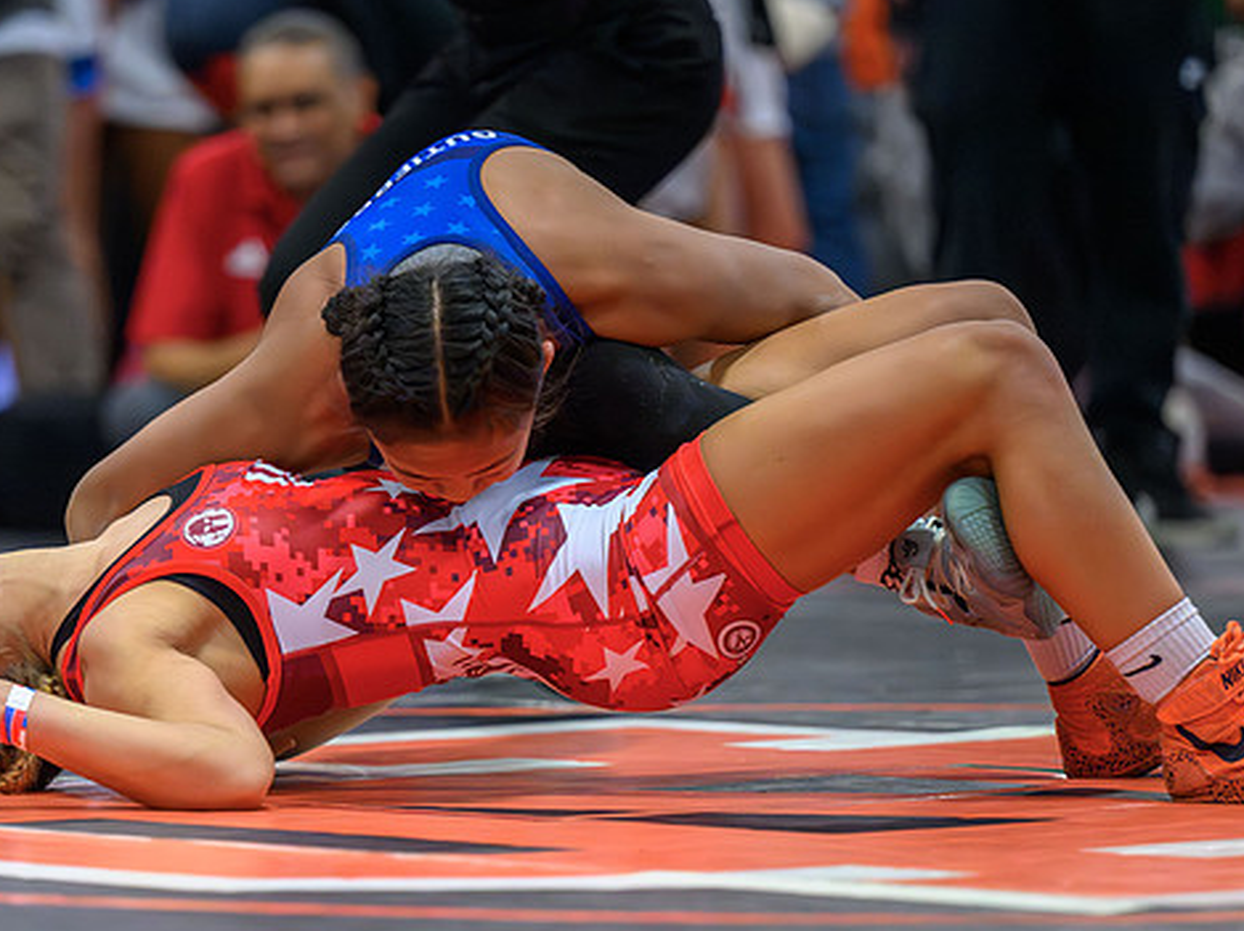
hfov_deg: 7.2
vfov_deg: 5.4
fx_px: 9947
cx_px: 425
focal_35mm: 277
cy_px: 640
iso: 12800
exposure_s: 1/640
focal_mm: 180
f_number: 2.8
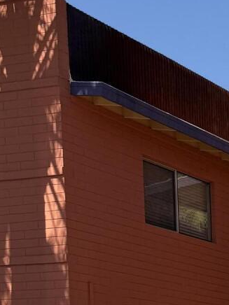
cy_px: 502
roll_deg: +0.7
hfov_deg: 12.1
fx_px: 970
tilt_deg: -5.5
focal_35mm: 110
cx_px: 445
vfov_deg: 15.9
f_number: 1.78
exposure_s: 1/4975
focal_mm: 6.76
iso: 80
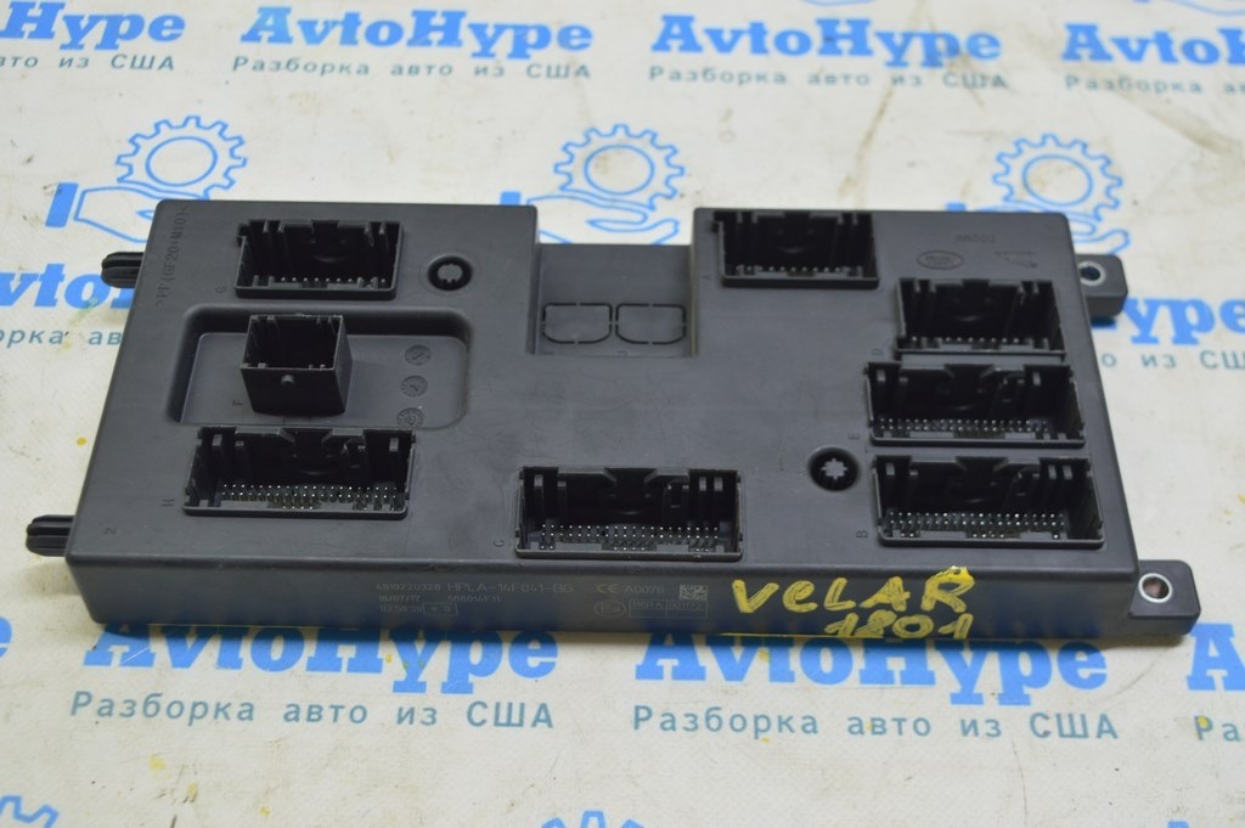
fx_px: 1607
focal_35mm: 46
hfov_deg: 42.4
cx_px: 622
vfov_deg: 28.9
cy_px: 414
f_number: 5.6
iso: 400
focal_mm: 31
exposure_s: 1/20
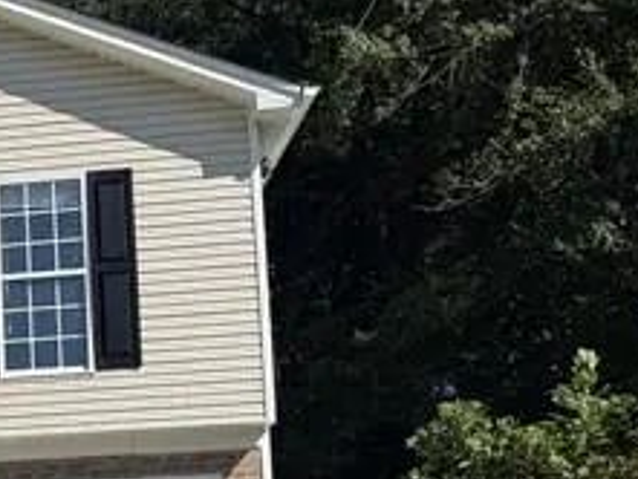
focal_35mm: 111
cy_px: 664
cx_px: -684
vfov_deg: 12.8
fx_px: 2047
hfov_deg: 14.4
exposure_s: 1/7353
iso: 80
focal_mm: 6.76
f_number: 1.78
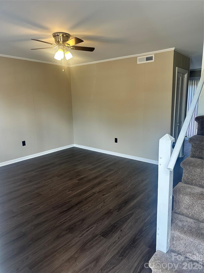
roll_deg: -1.2
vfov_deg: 71.6
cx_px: 102
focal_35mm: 24
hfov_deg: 56.8
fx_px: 189
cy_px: 136
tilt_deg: -10.3
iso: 125
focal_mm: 6.86
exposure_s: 1/120
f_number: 1.78
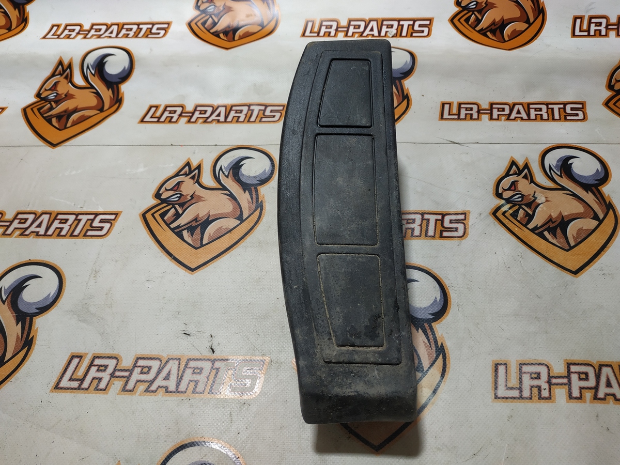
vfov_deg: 56.8
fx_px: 430
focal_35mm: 24
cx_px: 310
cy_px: 232
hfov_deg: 71.6
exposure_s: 1/100
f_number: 1.9
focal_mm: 3.94
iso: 160
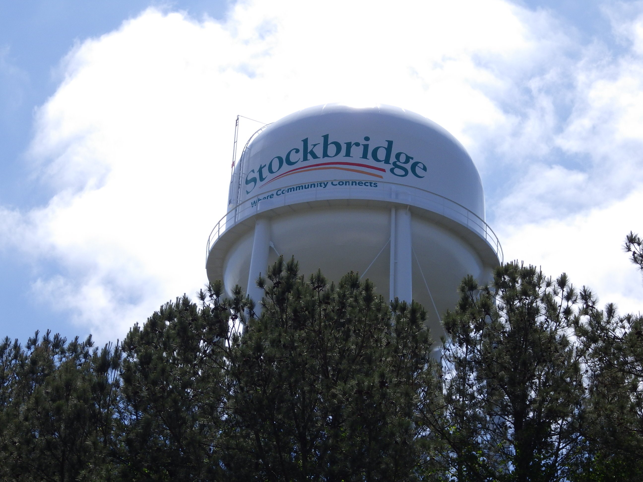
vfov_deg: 19.1
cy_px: 241
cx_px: 322
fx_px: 1430
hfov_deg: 25.3
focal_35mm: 77
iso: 125
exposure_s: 1/800
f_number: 5.8
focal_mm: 13.7
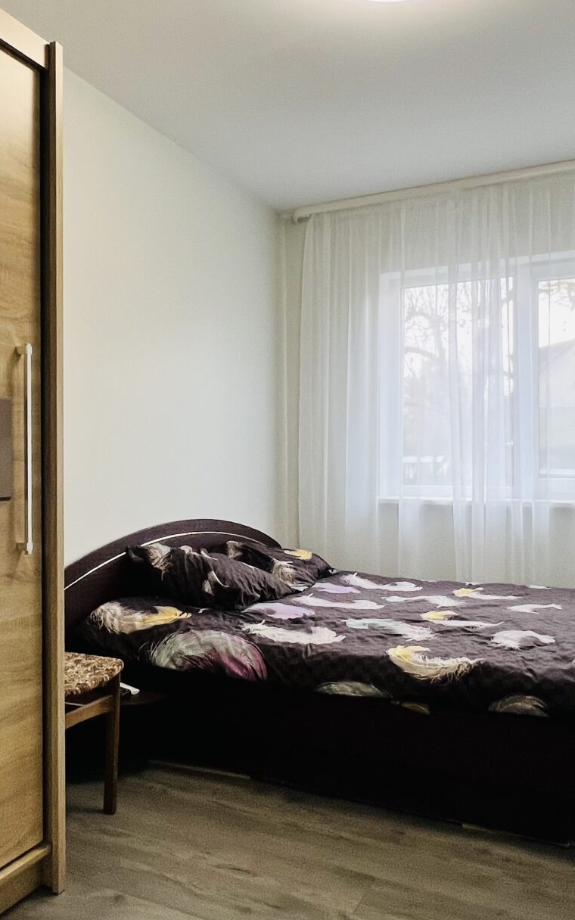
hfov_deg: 42.7
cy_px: 465
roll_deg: -0.3
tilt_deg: +0.4
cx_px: 205
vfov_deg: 64.6
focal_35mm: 29
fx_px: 727
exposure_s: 1/100
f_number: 1.8
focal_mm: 1.57
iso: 125
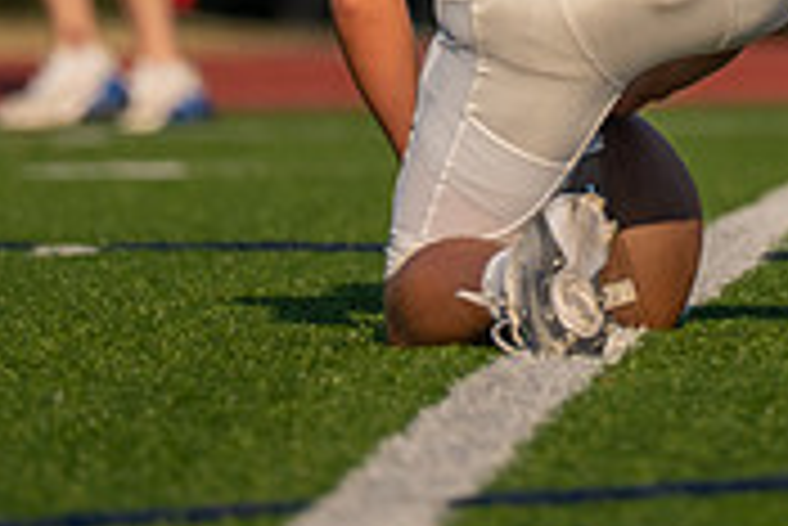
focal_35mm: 1071
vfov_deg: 1.3
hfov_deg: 1.9
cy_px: -319
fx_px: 23462
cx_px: 1181
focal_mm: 200
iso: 100
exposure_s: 1/3200
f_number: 2.8
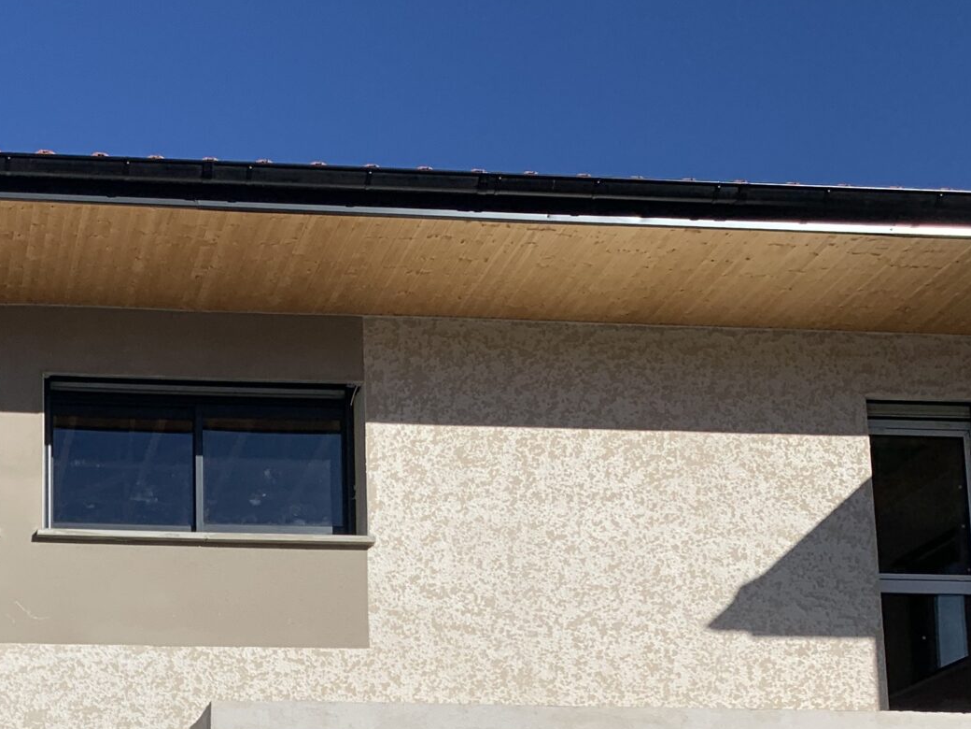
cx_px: 83
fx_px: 1795
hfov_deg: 29.0
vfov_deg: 21.4
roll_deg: +2.3
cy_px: 859
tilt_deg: +11.7
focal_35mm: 64
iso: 25
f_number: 1.8
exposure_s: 1/4902
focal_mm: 4.25
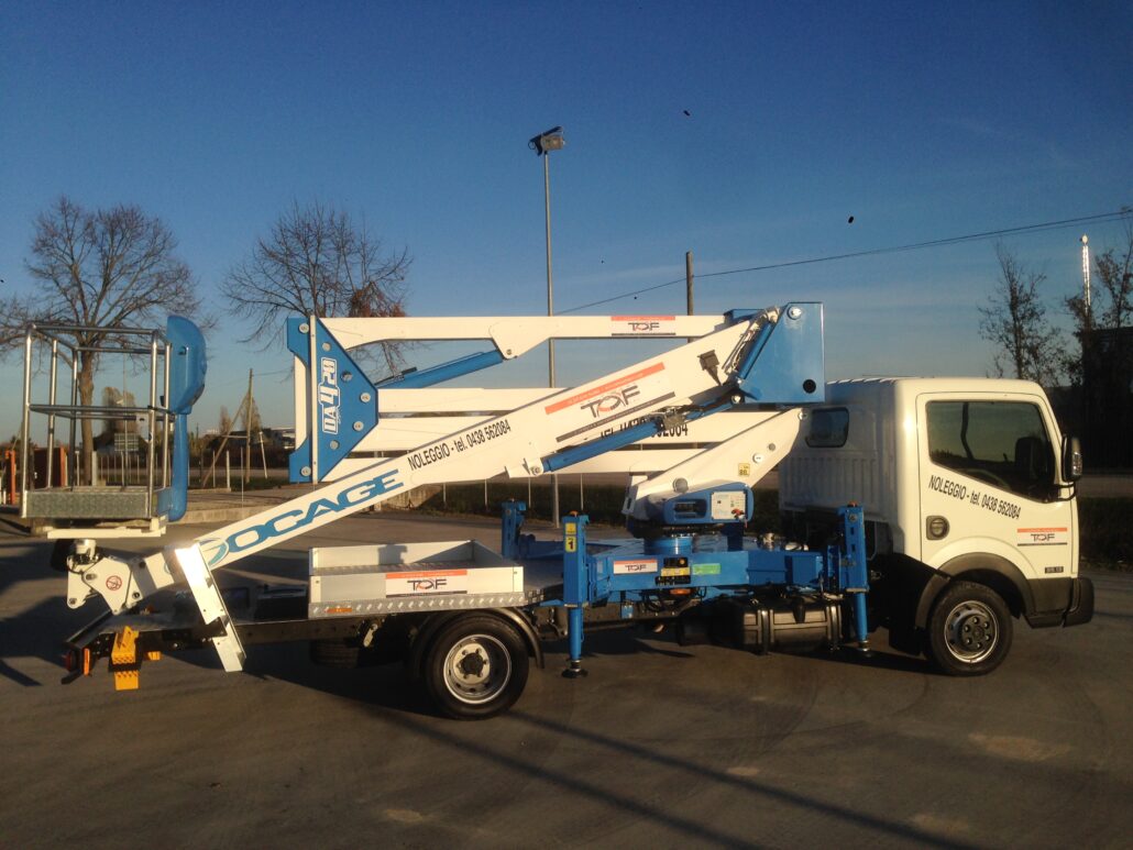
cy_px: 425
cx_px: 566
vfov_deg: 43.0
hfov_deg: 55.3
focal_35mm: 33
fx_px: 1080
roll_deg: +0.2
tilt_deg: +0.7
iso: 50
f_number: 2.4
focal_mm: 4.12
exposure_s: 1/2358
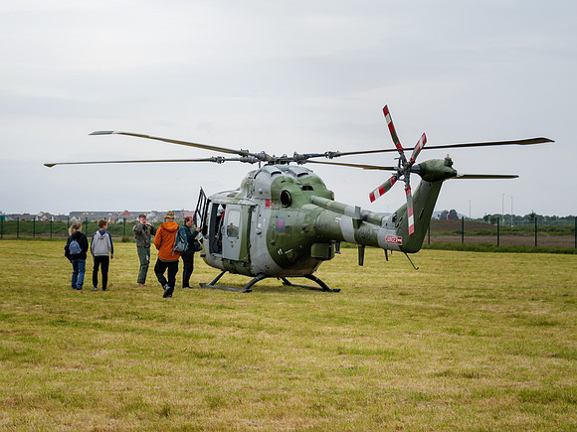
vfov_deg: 17.8
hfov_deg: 23.6
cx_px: 269
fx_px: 1382
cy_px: 226
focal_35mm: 83
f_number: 3.8
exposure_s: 1/320
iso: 160
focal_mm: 34
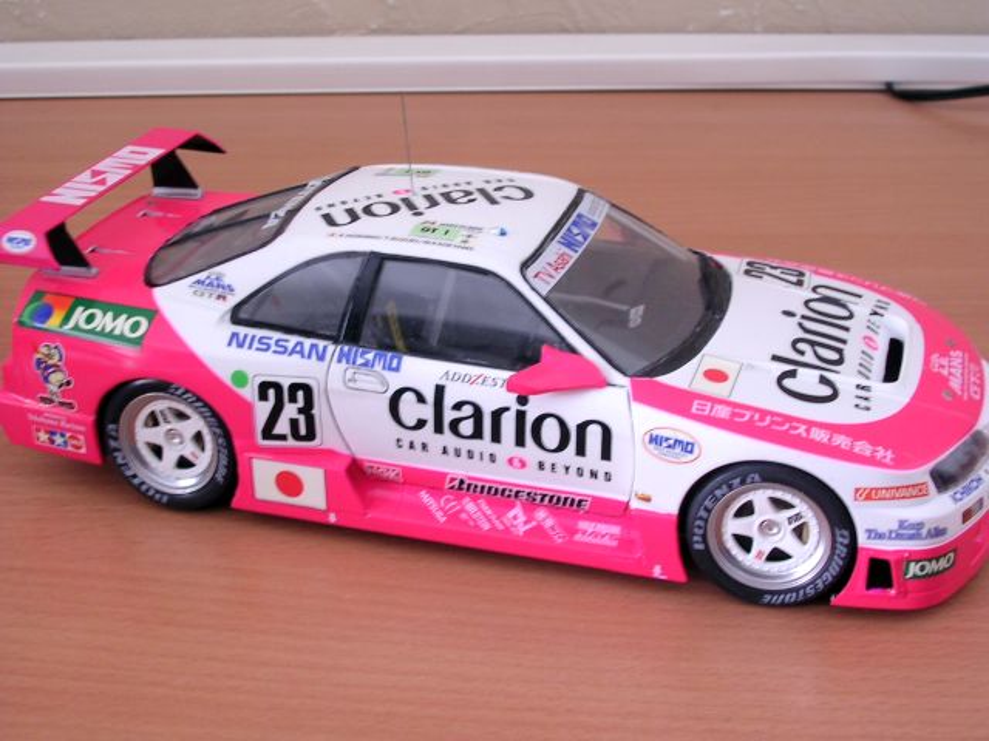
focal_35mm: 53
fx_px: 1514
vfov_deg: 27.5
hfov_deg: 36.2
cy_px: 370
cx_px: 494
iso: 100
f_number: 3.2
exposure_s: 1/5.1
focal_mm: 8
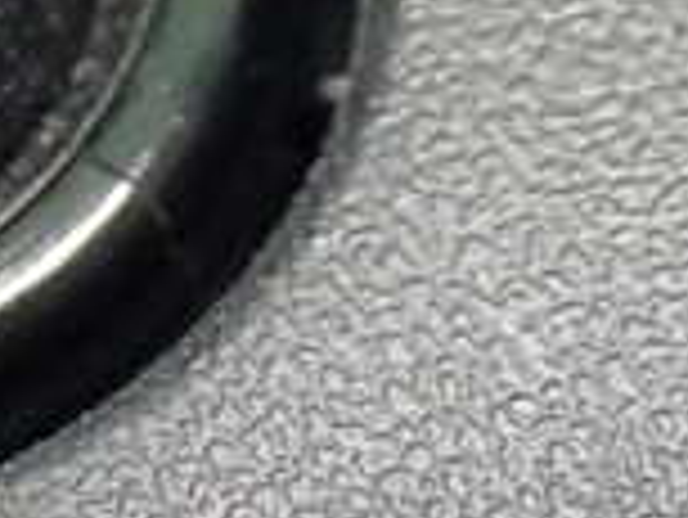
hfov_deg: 9.7
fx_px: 3899
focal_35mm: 196
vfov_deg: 7.6
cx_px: -481
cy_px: 414
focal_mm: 9.01
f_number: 3.2
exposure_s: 1/40
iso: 1600
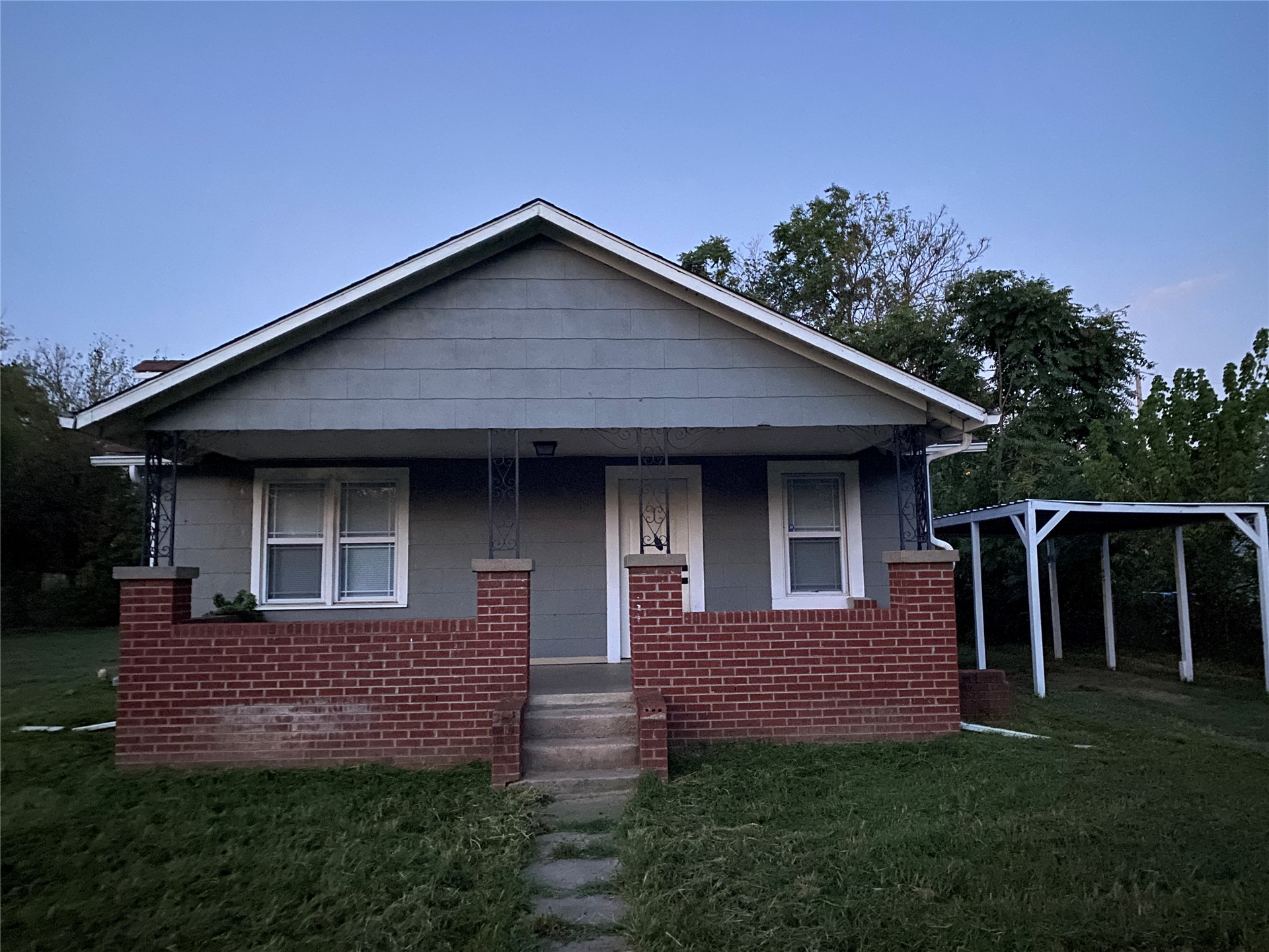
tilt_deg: +5.2
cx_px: 634
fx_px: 953
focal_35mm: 26
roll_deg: +0.2
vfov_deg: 53.1
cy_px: 476
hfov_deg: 67.3
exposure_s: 1/8
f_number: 1.8
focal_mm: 4.25
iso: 1000
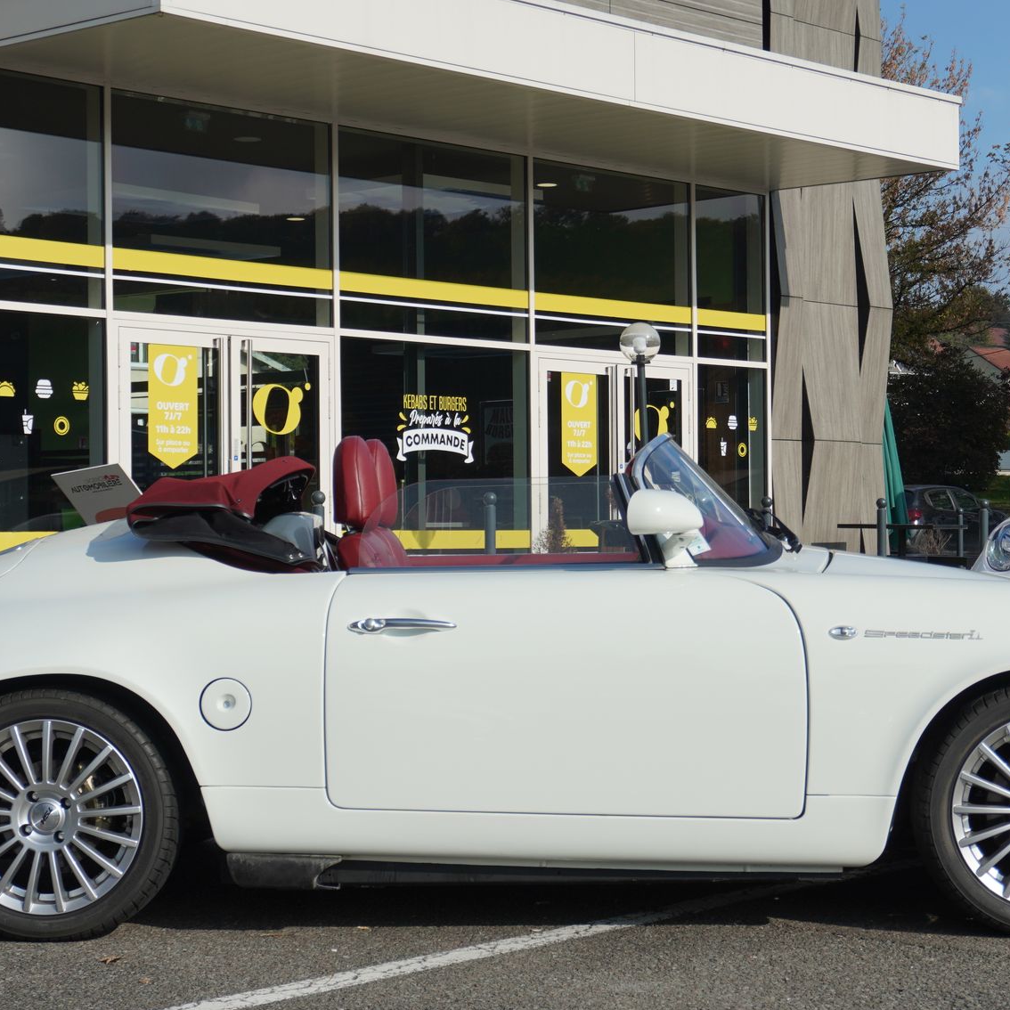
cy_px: 509
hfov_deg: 24.0
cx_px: 559
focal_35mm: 72
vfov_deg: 24.0
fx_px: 2377
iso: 100
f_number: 5.6
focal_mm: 32
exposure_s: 1/500
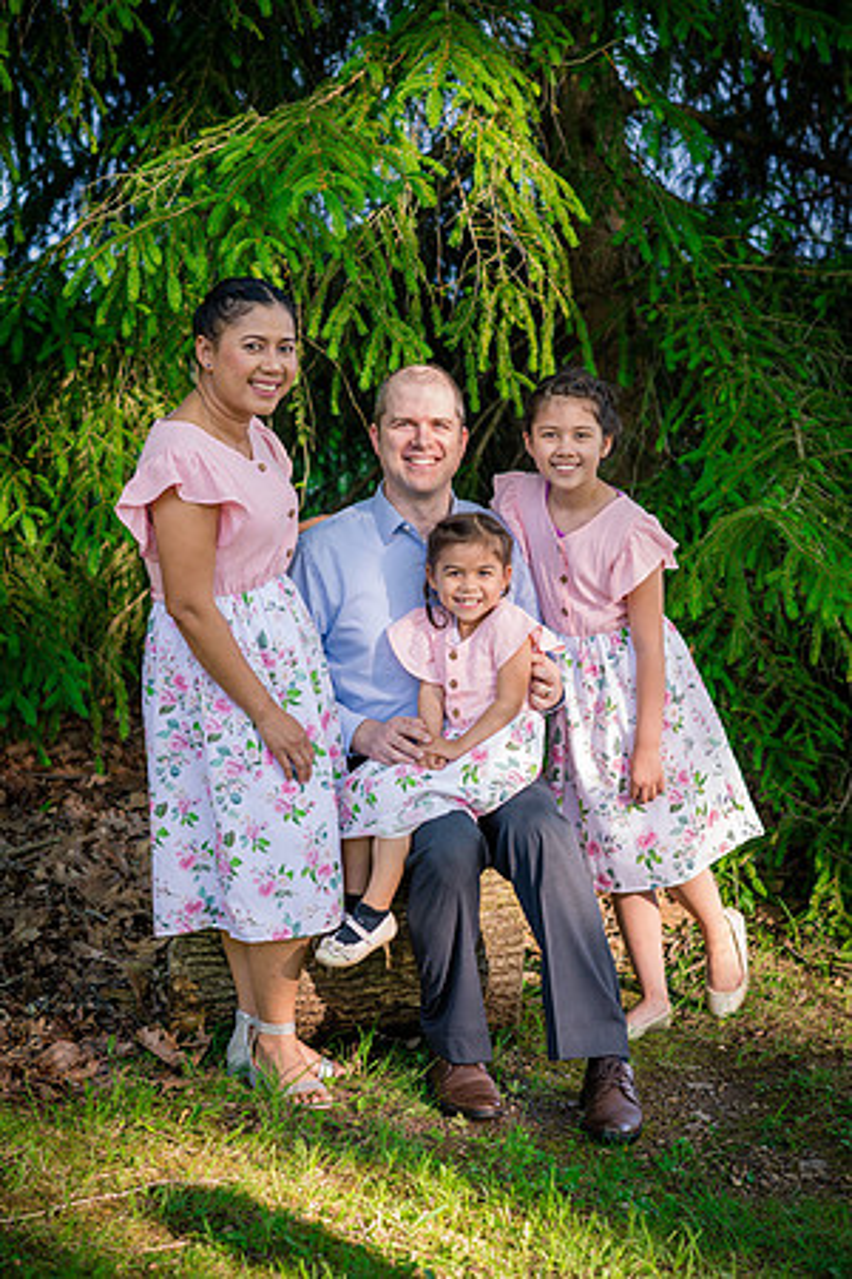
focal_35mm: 85
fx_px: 3017
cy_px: 640
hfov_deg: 16.1
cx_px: 426
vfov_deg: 23.9
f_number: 3.5
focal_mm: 85
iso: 800
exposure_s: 1/400
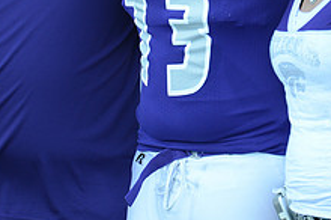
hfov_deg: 1.4
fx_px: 13312
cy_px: -18
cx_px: 161
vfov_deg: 0.9
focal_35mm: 1450
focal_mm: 550
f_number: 4
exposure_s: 1/1000
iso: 800
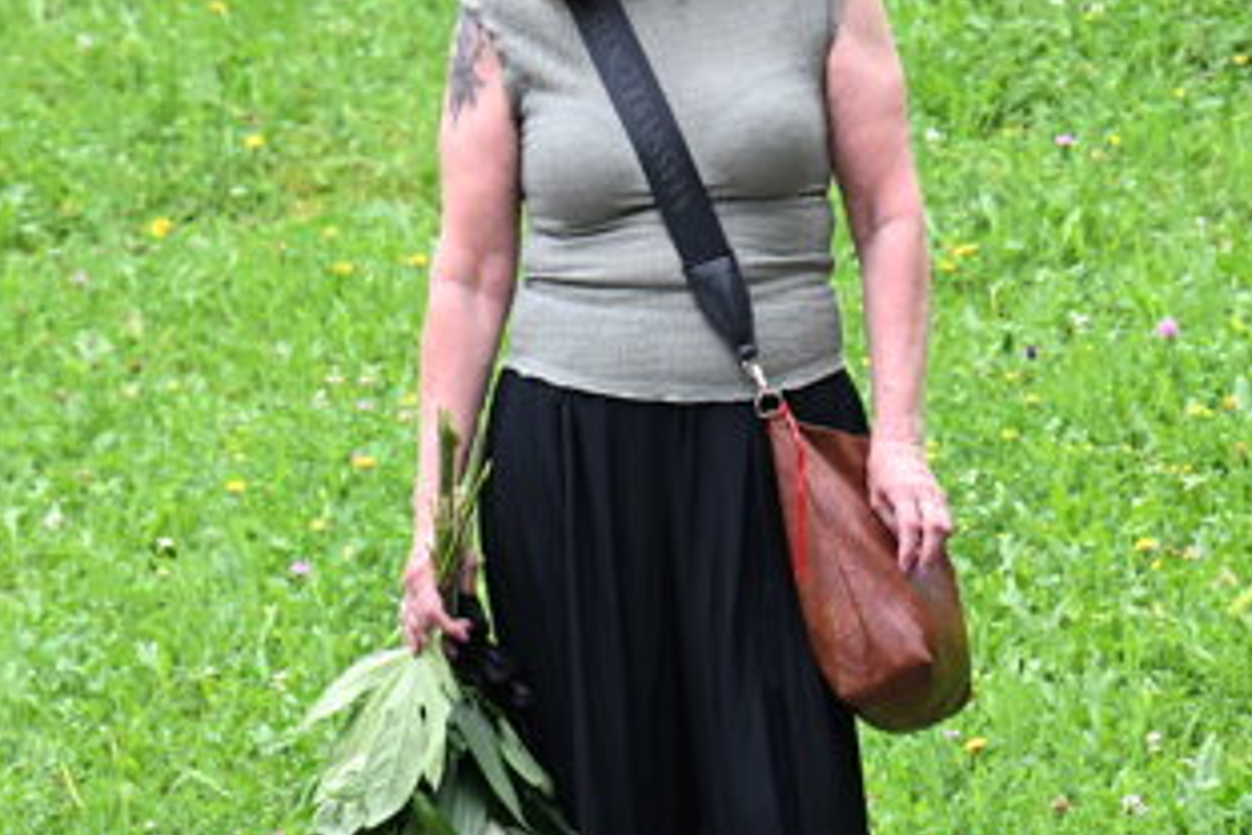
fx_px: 20170
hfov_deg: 3.6
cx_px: 770
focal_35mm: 580
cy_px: 466
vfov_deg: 2.4
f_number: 5
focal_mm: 175
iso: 640
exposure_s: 1/640
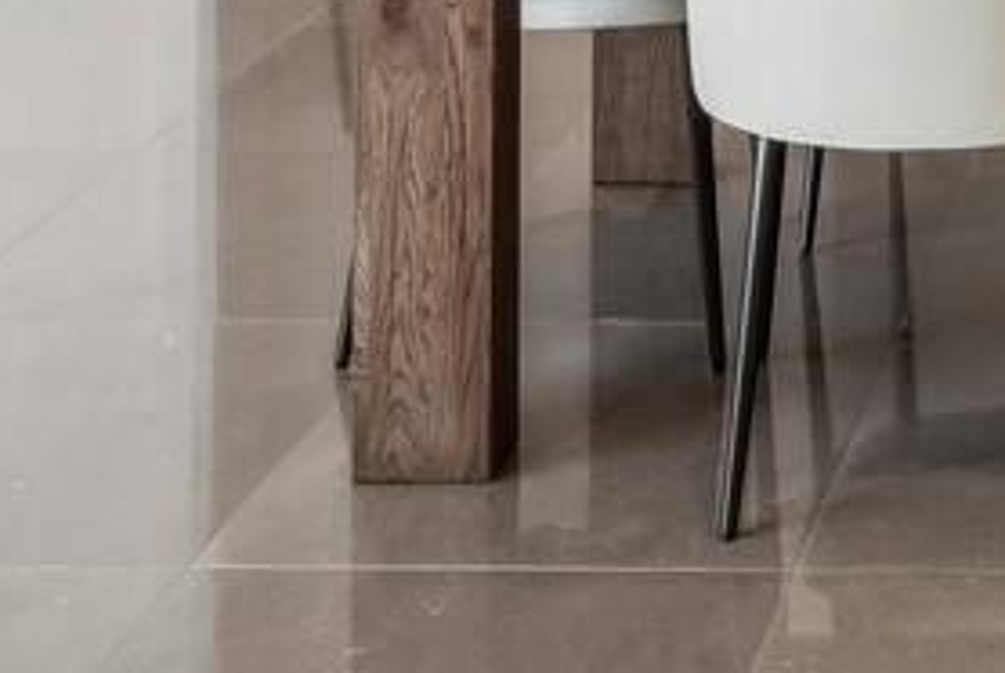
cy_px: -754
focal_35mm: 92
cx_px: 1370
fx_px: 2571
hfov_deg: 20.0
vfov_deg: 12.7
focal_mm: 16
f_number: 10
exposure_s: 1/8
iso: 200
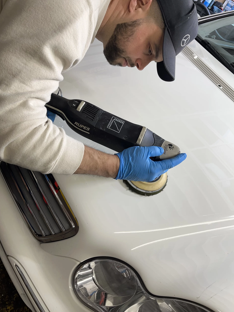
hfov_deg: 51.4
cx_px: 115
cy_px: 159
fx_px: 243
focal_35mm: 27
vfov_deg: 65.3
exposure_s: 1/120
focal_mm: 5.1
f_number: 1.6
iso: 80
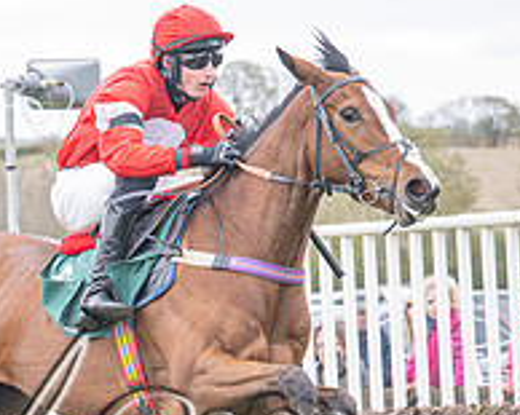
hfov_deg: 7.1
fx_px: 4169
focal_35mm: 271
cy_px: 391
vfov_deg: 5.7
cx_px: 284
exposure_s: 1/800
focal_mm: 70
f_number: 4
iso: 500
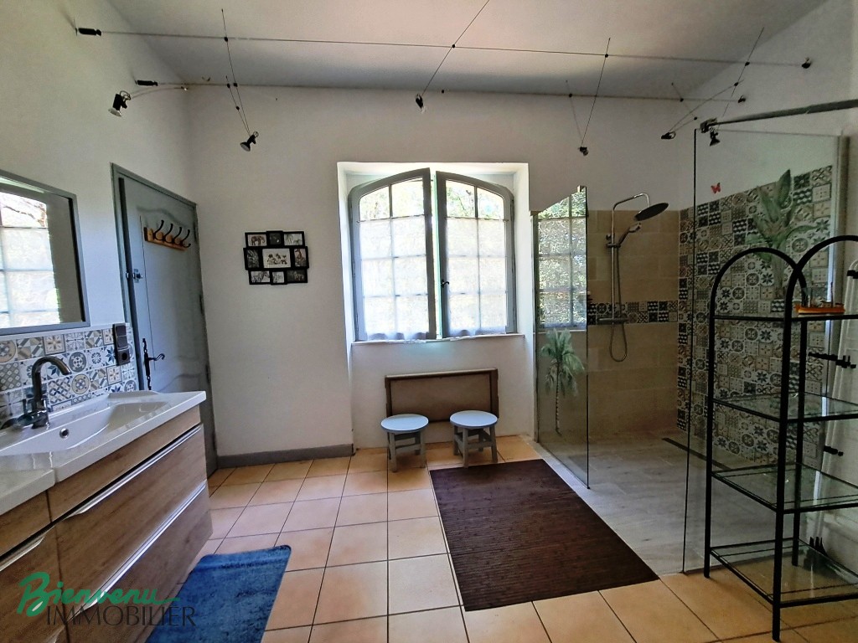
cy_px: 322
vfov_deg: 89.9
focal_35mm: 13
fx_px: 322
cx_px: 429
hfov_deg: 106.2
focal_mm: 1.74
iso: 64
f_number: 2.2
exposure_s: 1/50
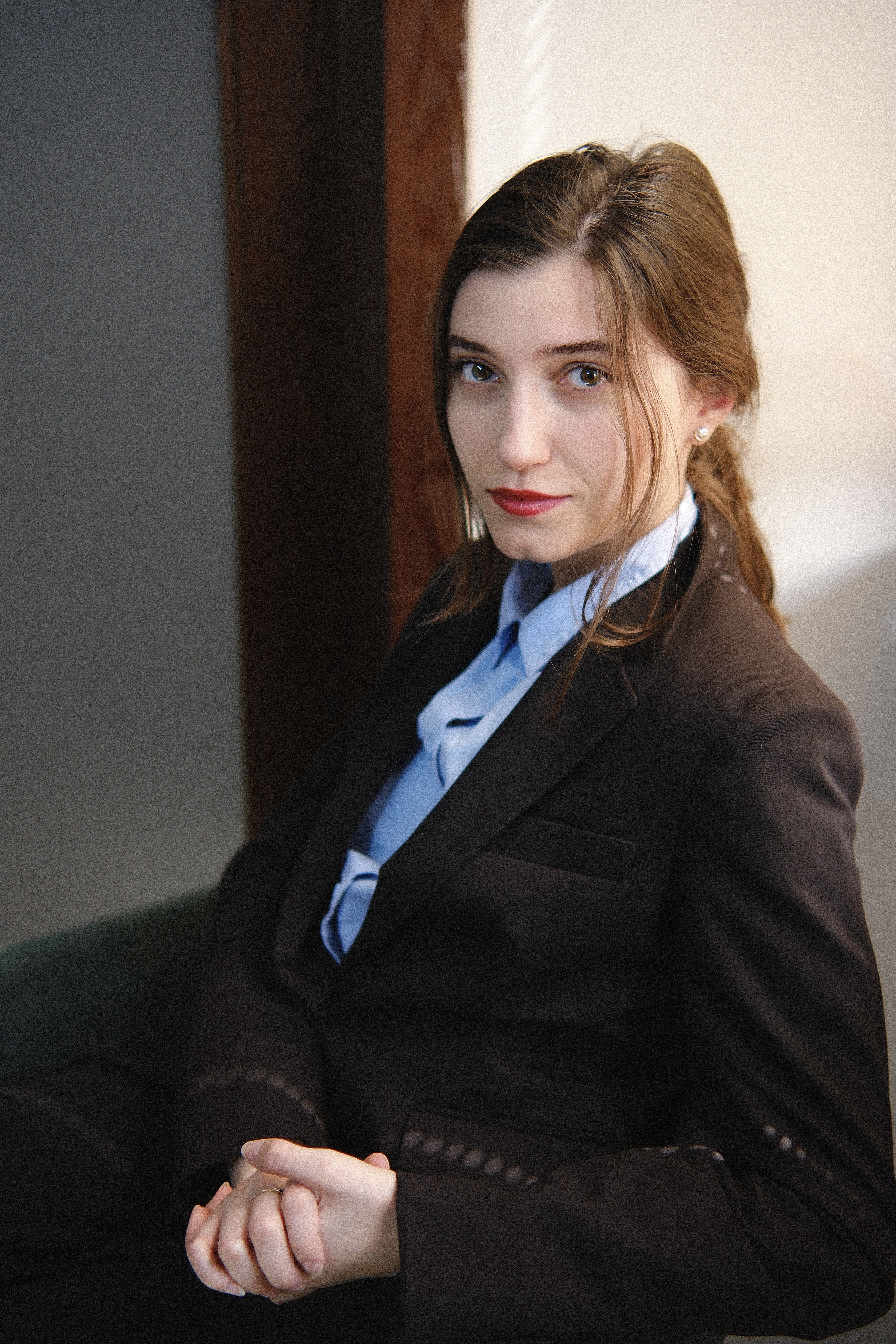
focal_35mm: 50
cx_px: 448
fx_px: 1867
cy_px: 672
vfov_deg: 39.6
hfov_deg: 27.0
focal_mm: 33
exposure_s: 1/850
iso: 800
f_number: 1.4
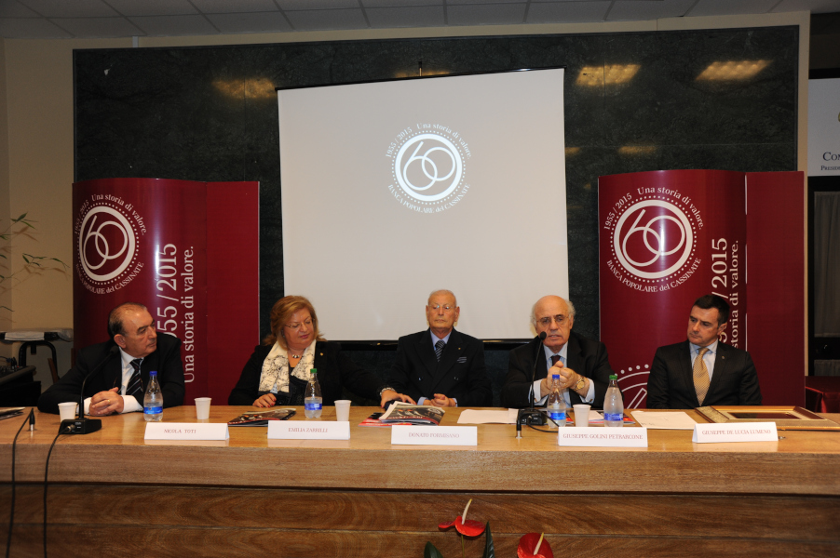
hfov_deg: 63.7
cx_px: 420
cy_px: 279
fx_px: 676
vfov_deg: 44.9
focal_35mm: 29
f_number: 5.6
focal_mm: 29
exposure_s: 1/60
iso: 800
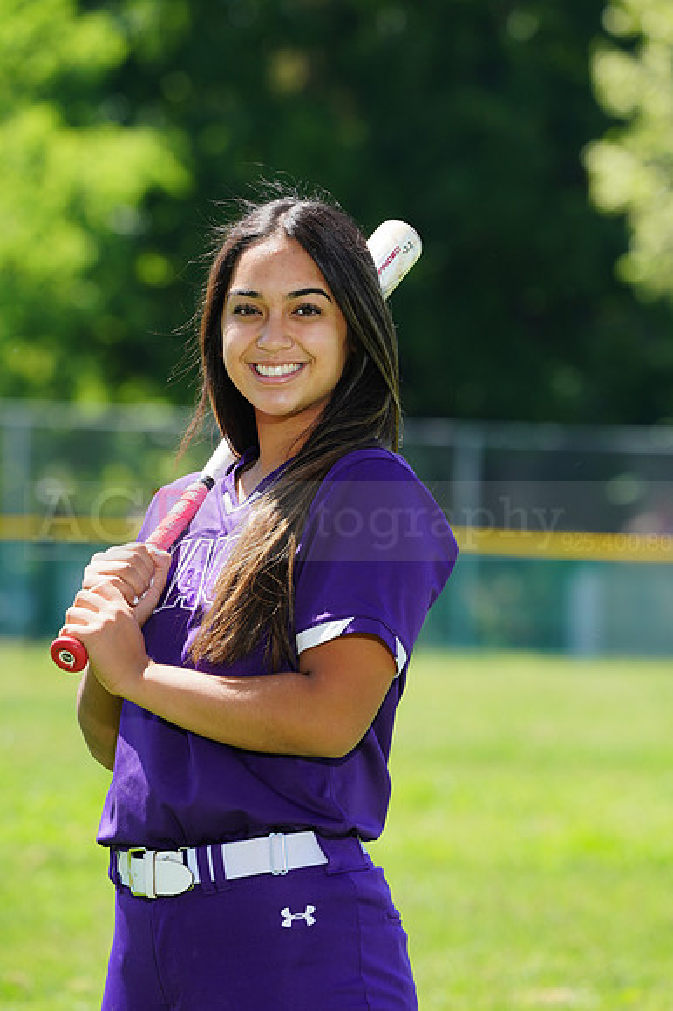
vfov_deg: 6.9
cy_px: 506
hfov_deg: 4.6
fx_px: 8422
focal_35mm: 300
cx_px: 336
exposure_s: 1/200
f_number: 9
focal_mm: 300
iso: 200
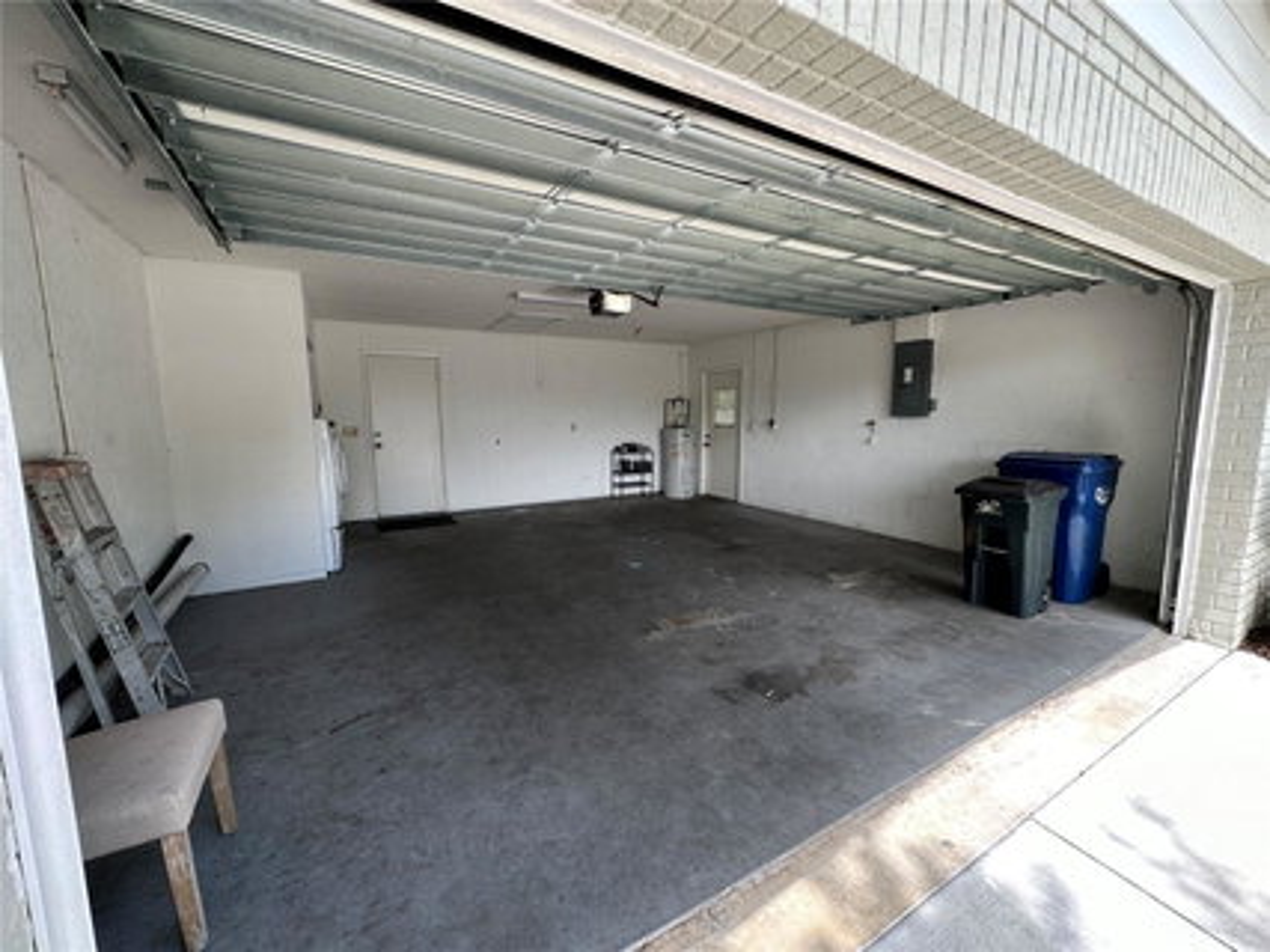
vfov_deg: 85.6
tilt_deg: -7.6
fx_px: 513
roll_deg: +0.1
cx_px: 635
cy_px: 476
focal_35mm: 14
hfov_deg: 102.1
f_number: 2.2
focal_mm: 2.22
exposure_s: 1/116
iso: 40
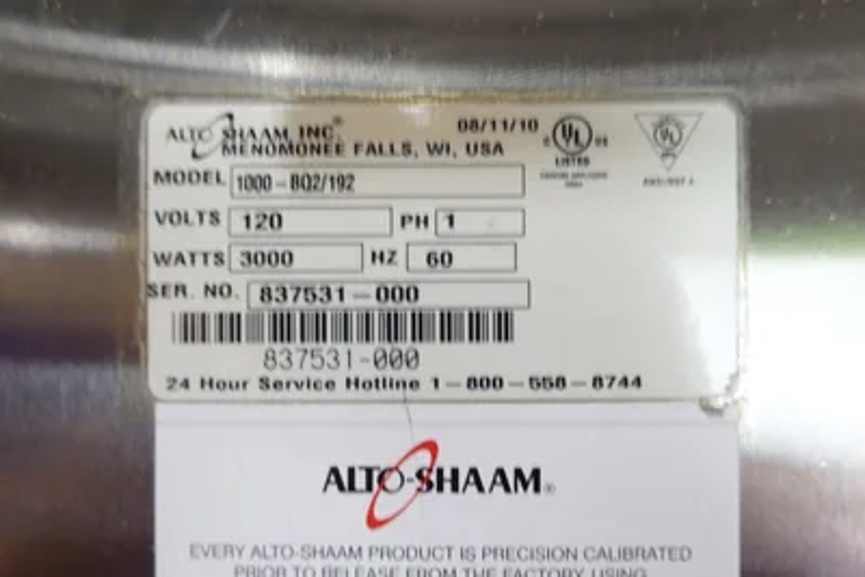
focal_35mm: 33
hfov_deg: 57.2
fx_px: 793
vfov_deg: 40.0
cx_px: 432
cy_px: 288
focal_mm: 12.25
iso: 100
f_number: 3.5
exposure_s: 1/6
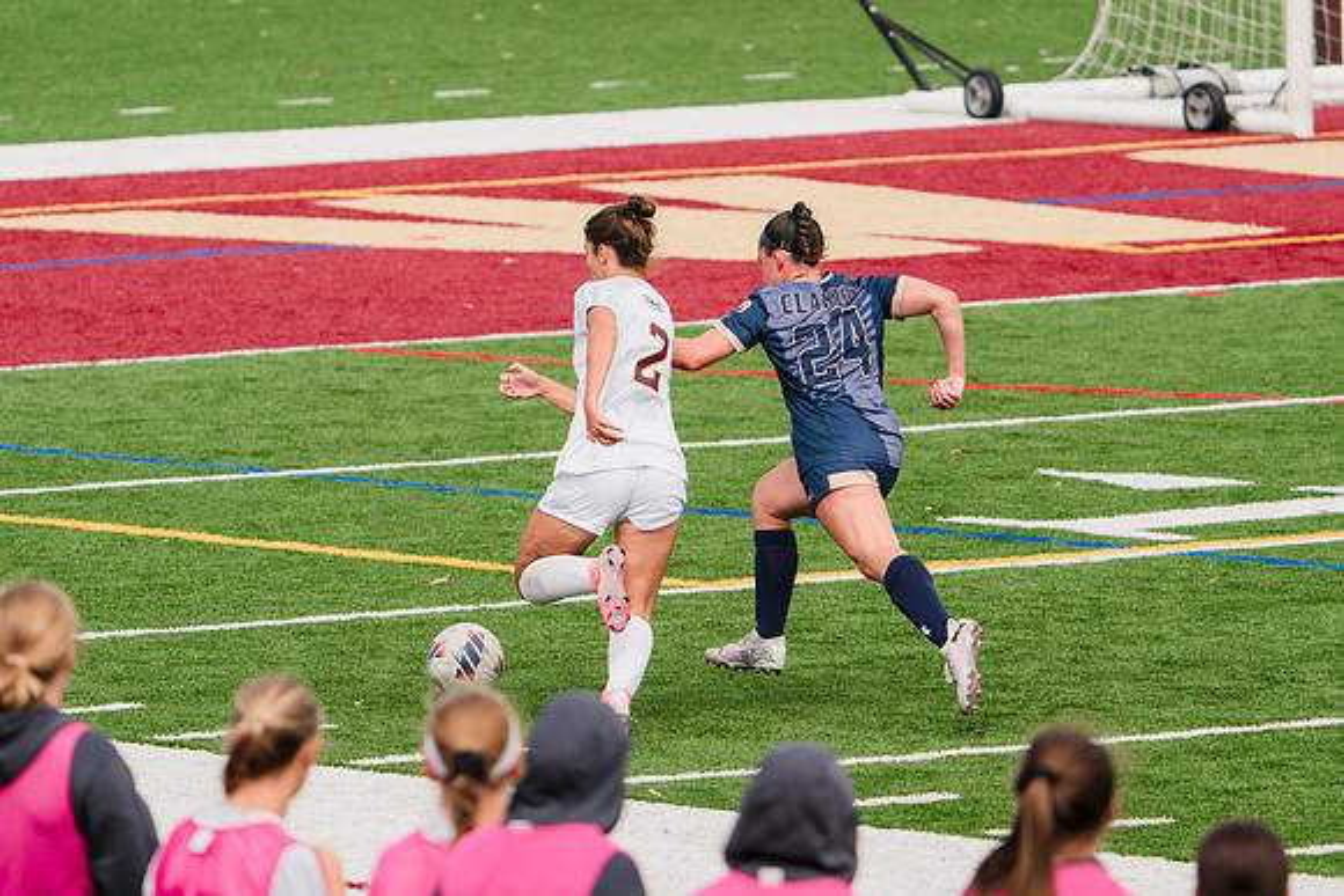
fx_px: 16317
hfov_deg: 4.7
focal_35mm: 437
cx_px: 725
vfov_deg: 3.1
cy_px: 473
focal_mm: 335
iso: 400
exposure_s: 1/1600
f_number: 6.3
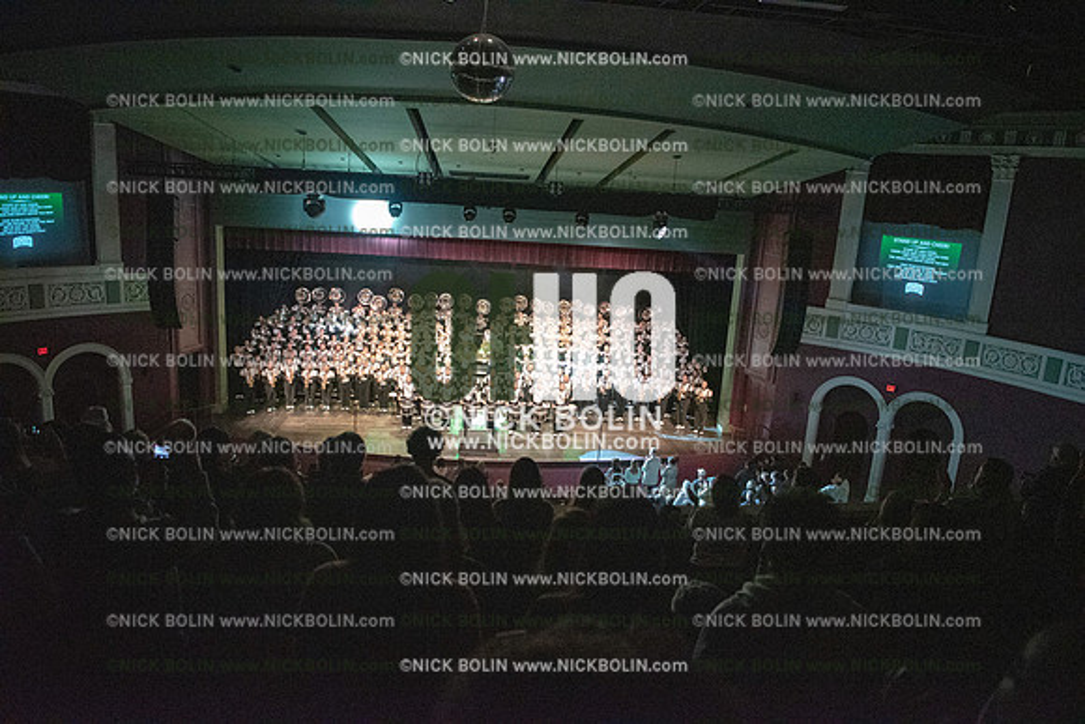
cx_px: 542
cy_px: 362
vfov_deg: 53.2
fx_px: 723
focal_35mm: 24
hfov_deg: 73.7
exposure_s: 1/800
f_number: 2.8
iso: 10000
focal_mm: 24
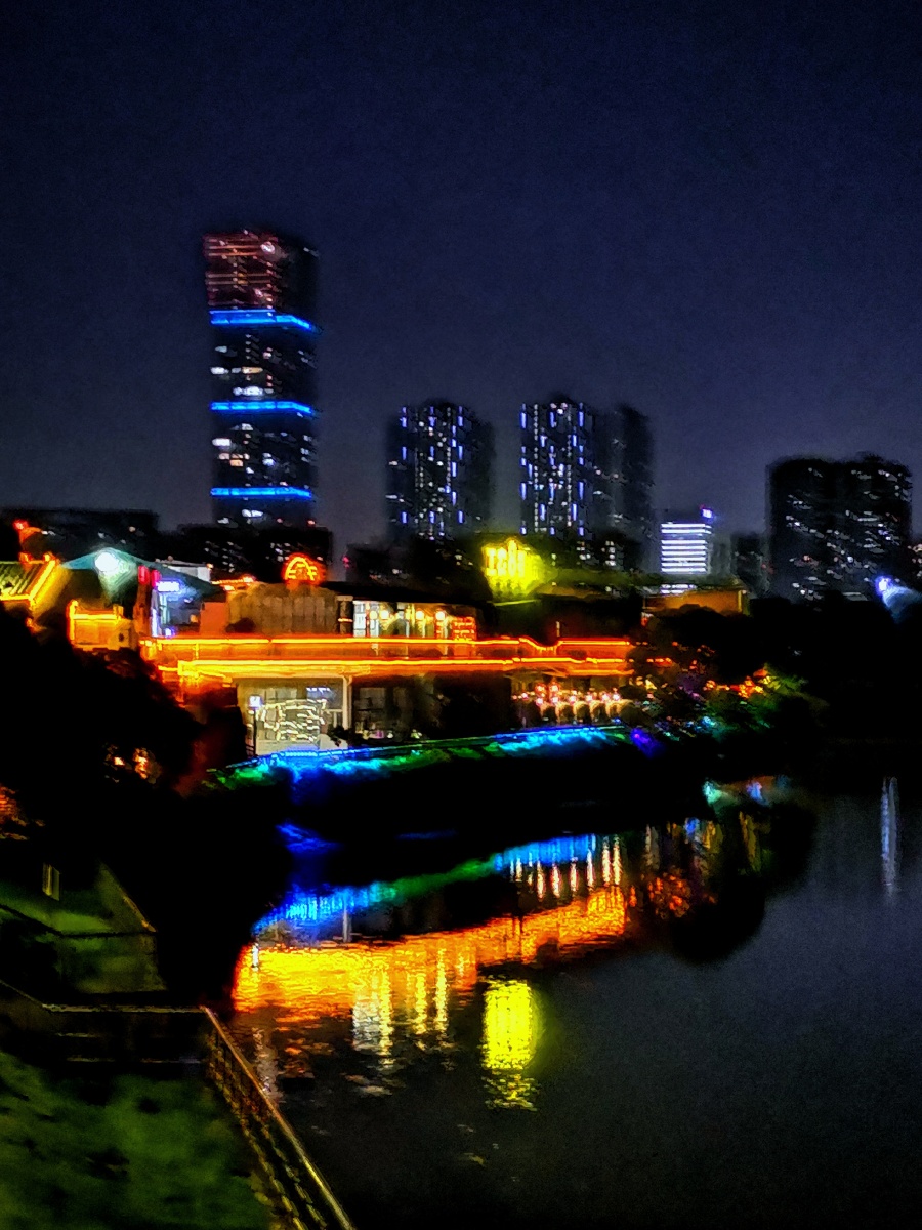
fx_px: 2806
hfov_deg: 18.7
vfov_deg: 24.7
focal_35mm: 79
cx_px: 461
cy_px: 615
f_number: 1.8
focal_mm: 4.75
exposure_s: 4
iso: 640
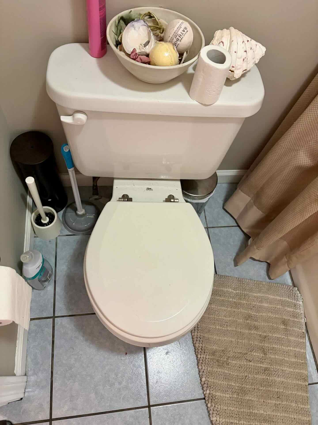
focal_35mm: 26
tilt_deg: -62.8
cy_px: 212
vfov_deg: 67.3
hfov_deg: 53.1
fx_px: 318
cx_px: 159
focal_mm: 5.96
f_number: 1.6
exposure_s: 1/40
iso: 400
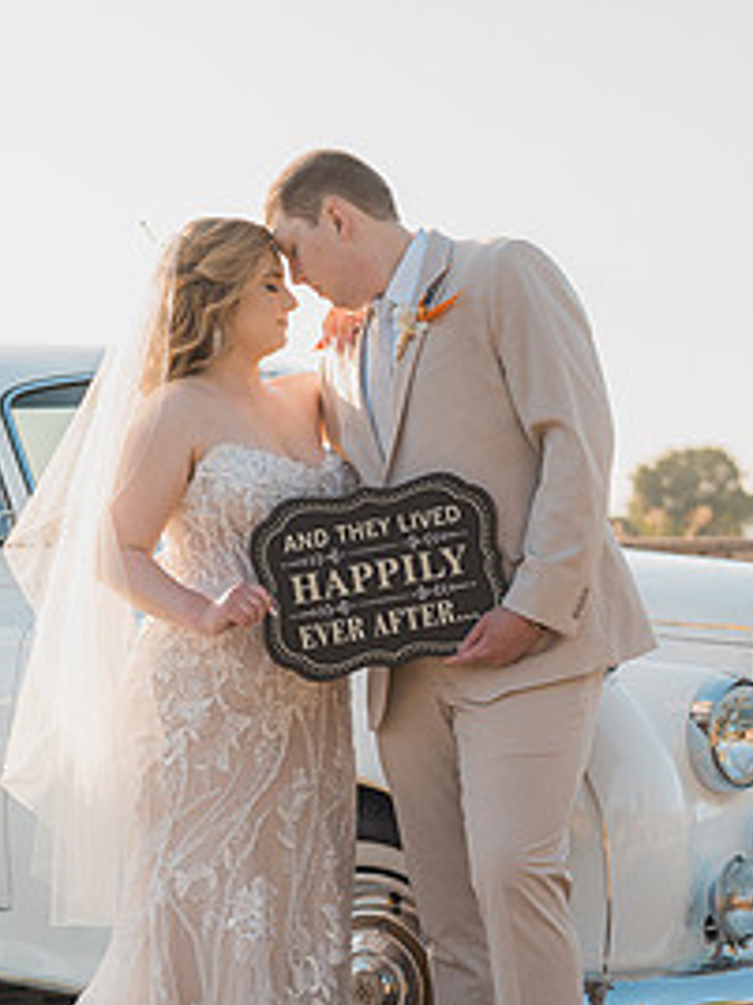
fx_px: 3016
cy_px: 617
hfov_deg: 14.2
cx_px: 285
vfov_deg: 18.9
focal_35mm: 104
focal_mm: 50
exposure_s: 1/800
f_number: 2.5
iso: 125
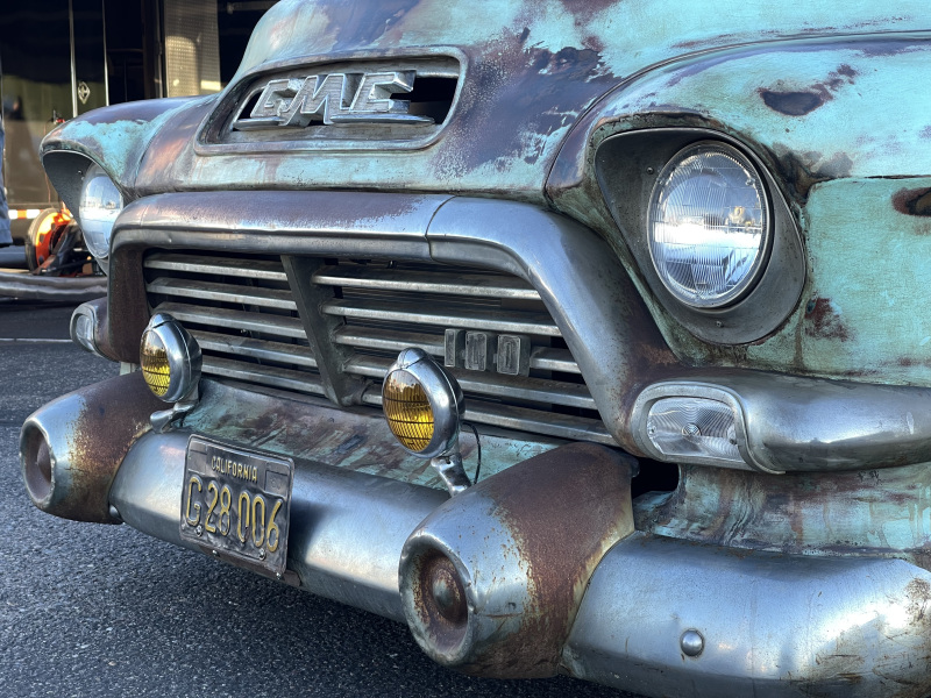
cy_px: 349
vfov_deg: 22.9
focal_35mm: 64
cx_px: 466
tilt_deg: -5.4
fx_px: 1721
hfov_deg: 30.3
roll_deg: -0.2
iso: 25
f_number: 2.2
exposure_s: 1/99
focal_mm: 7.5
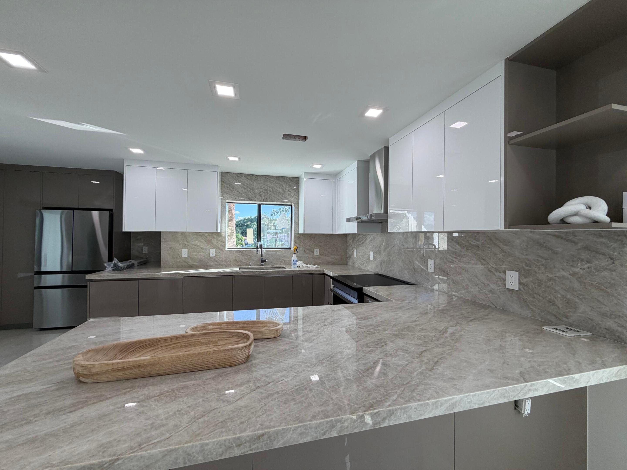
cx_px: 314
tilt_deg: +0.2
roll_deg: -1.3
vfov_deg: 85.7
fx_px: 254
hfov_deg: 102.1
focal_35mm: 14
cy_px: 235
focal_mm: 2.22
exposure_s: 1/133
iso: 50
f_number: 2.2
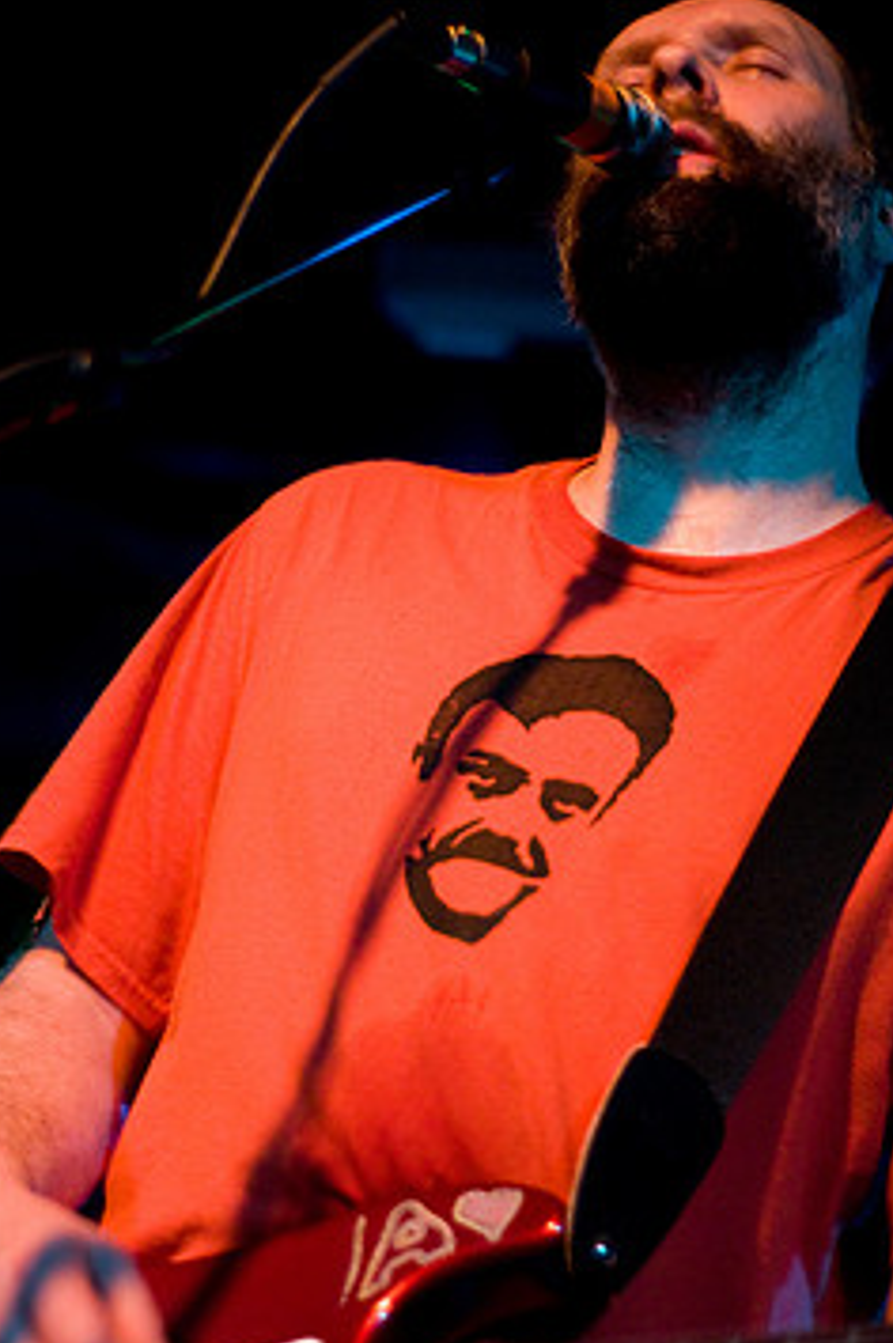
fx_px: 3541
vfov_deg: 21.5
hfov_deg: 14.4
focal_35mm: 95
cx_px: 505
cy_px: 609
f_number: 1.8
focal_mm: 50
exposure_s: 1/40
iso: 1000
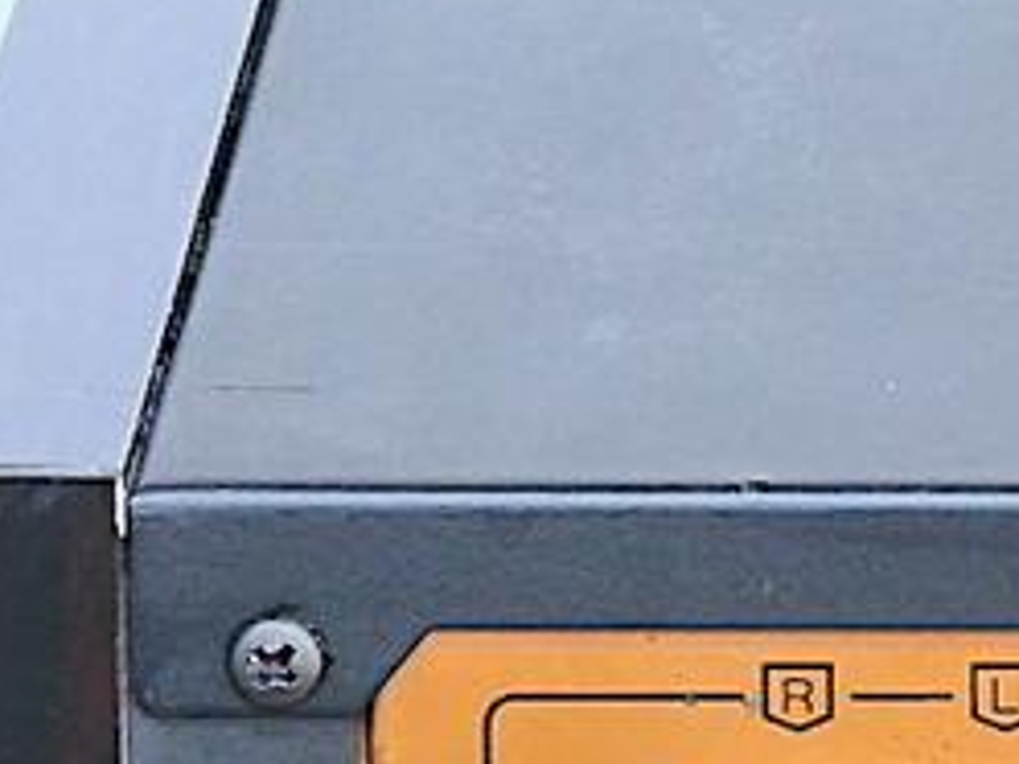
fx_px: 21077
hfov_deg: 2.8
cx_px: 1754
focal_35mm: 716
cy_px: 1360
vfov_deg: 2.1
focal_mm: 33.2
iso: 200
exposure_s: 1/4
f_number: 5.6
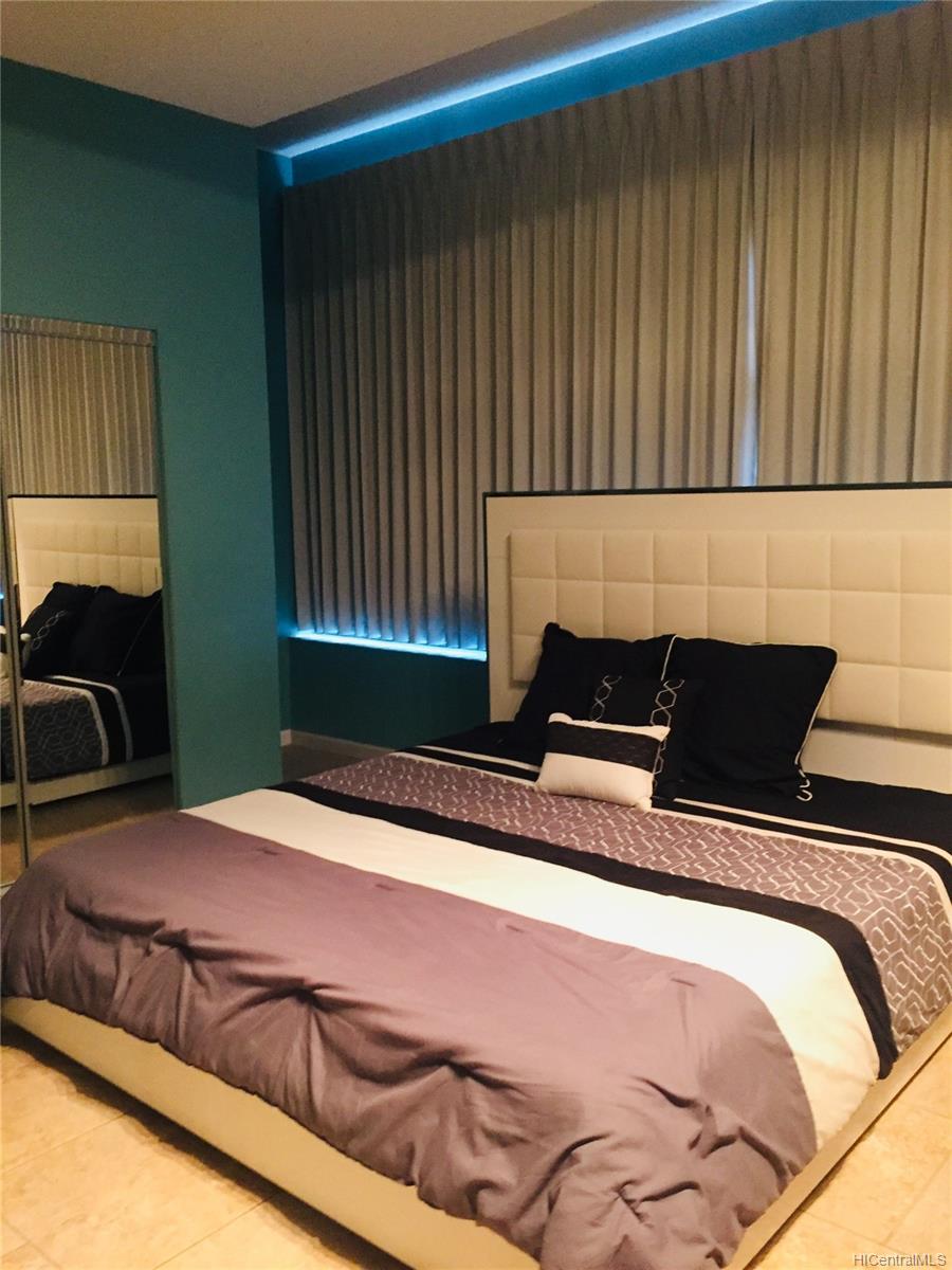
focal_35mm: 29
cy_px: 635
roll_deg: +0.6
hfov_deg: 48.2
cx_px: 476
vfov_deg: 61.7
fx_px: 1063
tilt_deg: -8.6
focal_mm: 4.15
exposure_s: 1/15
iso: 250
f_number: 2.2
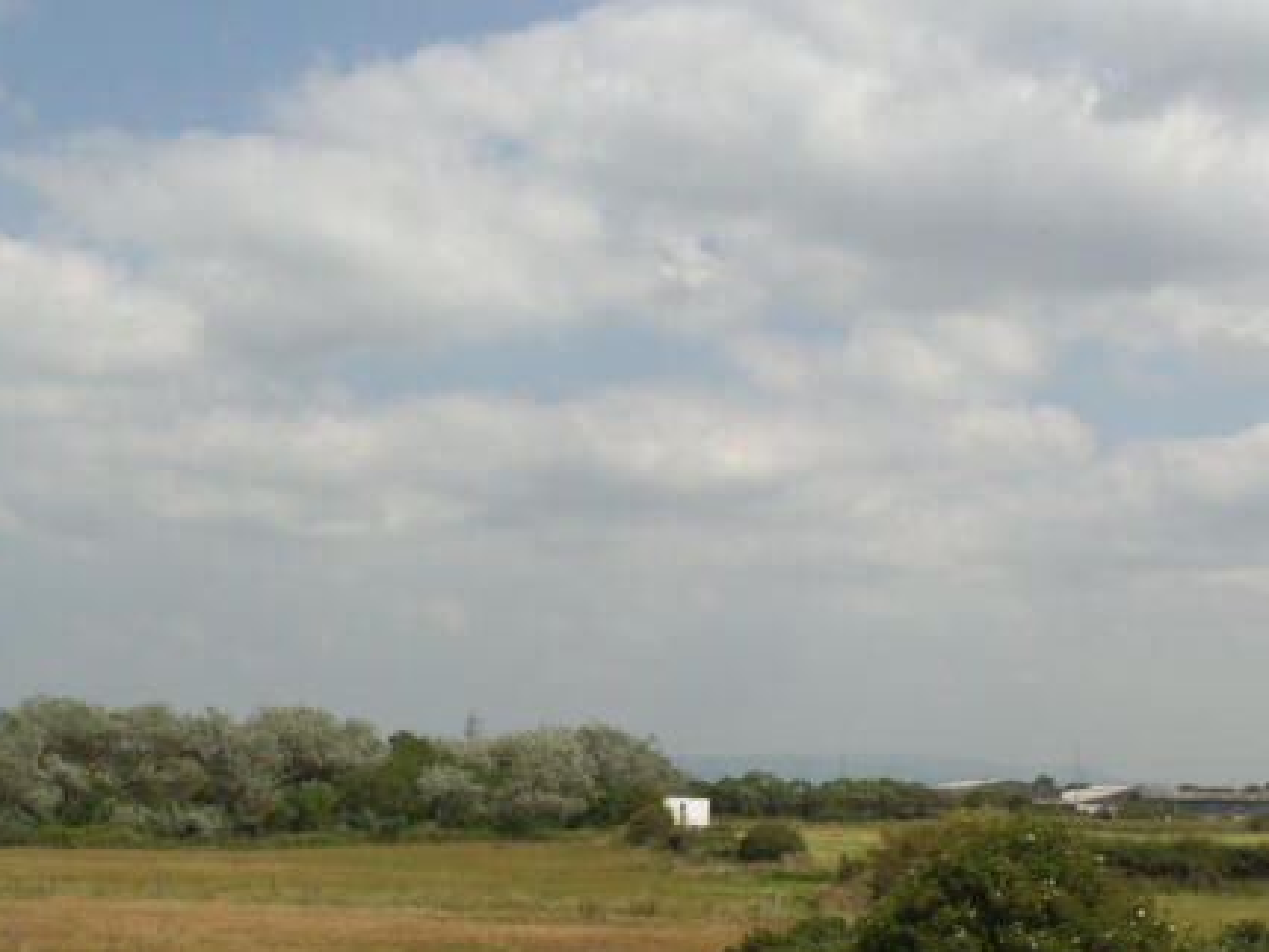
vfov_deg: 20.4
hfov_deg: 26.9
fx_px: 2640
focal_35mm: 72
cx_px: 853
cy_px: 596
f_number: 4.2
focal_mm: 8.7
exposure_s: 1/1000
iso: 100
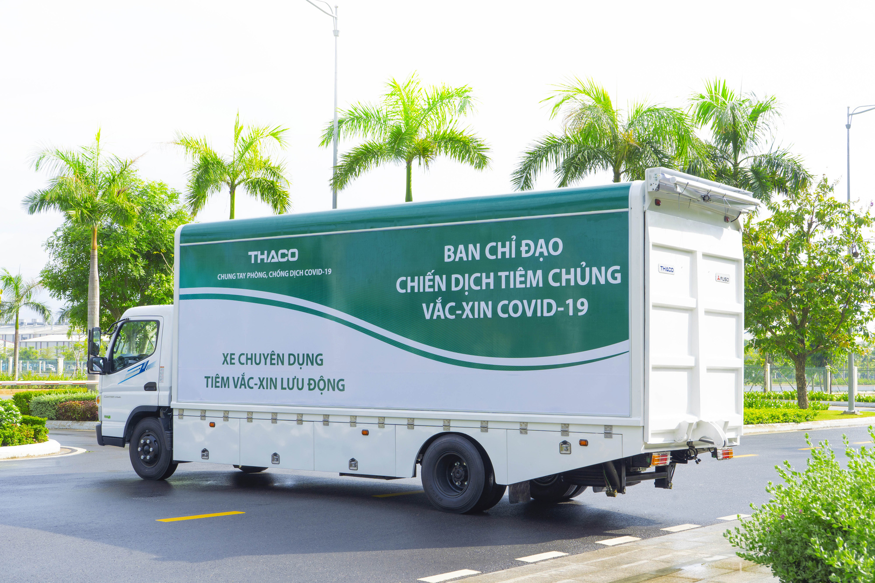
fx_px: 1191
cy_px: 292
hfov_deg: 40.3
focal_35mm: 49
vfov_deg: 27.5
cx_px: 438
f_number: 13
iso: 200
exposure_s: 1/100
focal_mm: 49
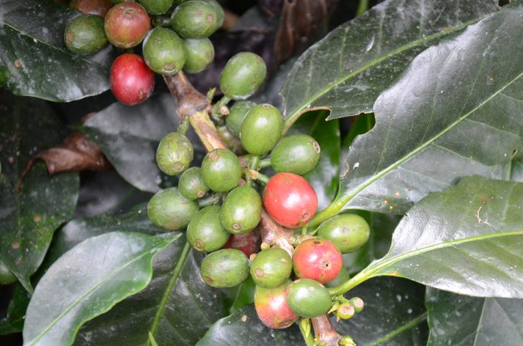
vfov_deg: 10.9
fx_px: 1812
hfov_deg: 16.4
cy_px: 166
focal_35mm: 125
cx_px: 241
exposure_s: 1/60
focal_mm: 66
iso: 800
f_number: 5.3
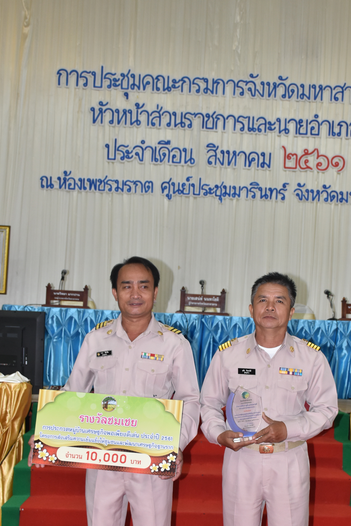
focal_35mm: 55
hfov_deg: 24.5
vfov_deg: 35.9
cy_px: 347
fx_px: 804
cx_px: 220
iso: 800
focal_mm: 26
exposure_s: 1/60
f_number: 5
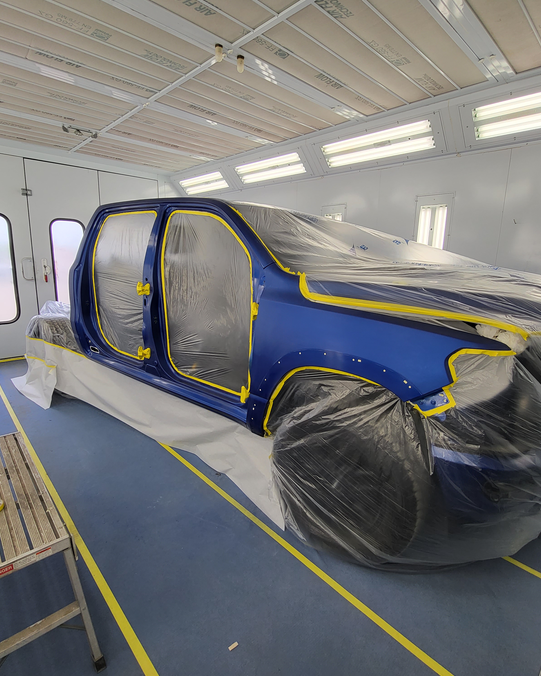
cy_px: 338
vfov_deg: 89.6
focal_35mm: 17
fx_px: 340
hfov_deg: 77.0
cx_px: 269
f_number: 2.2
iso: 50
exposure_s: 1/120
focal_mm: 1.74
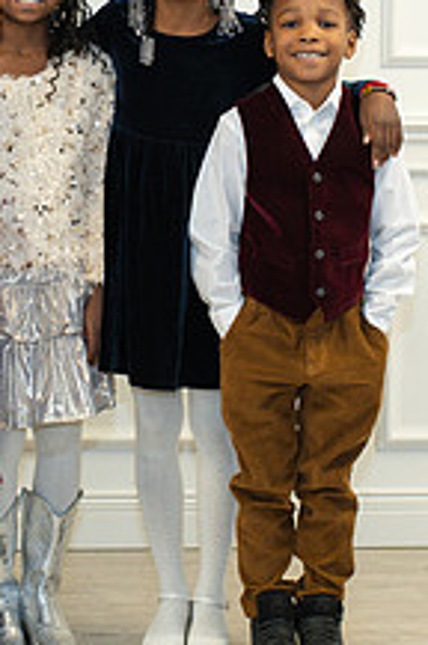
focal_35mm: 120
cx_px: 80
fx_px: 2147
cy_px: 209
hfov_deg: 11.3
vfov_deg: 17.0
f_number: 3.5
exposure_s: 1/200
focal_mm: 35
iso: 560
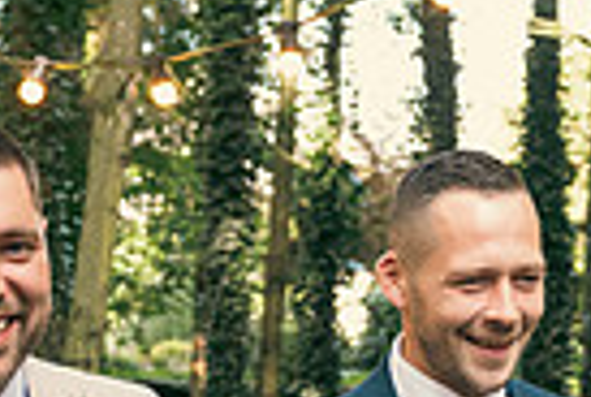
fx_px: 2155
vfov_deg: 10.1
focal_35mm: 131
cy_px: 662
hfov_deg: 15.6
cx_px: 406
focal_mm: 31
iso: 250
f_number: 3.5
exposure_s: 1/160
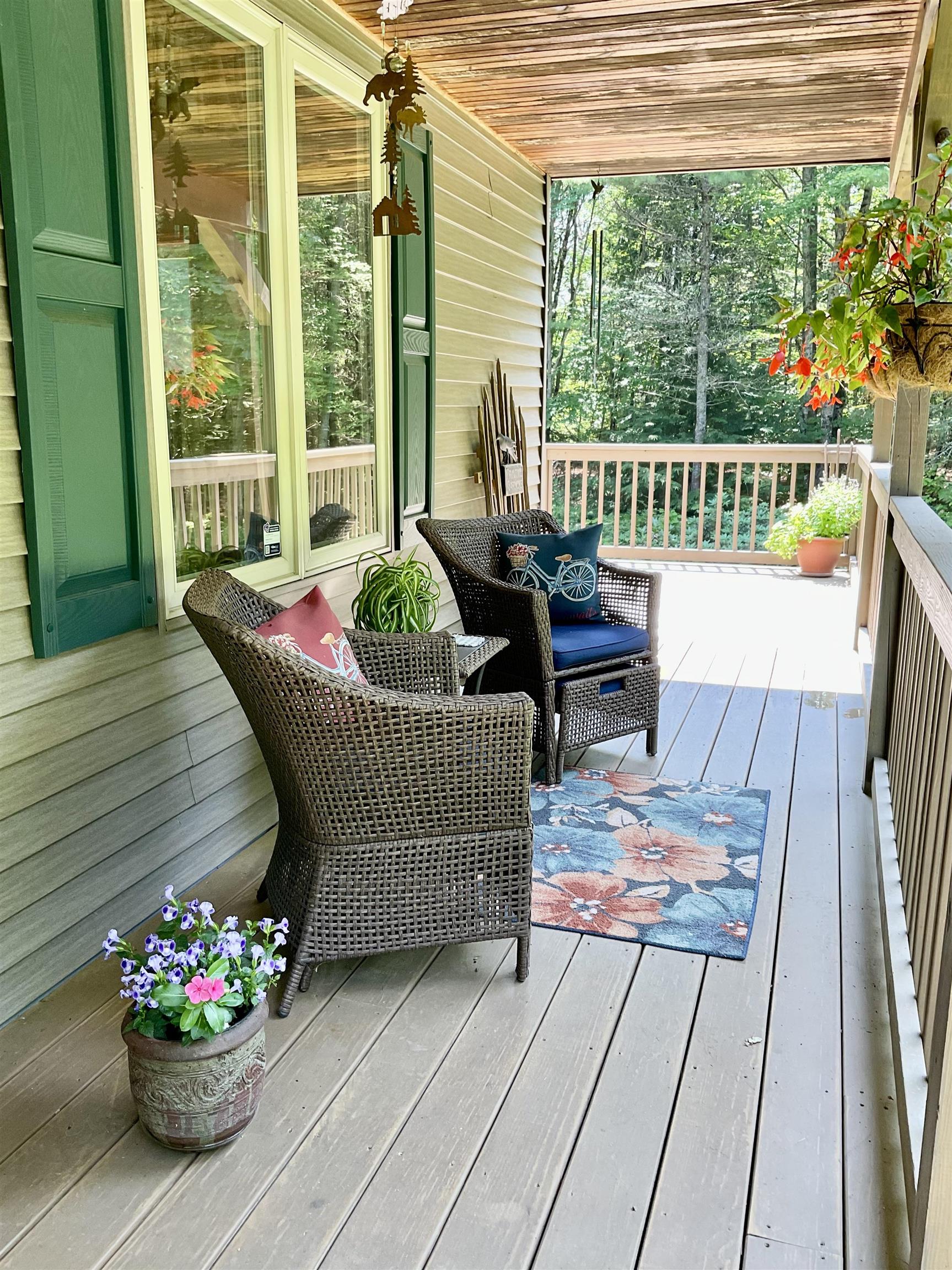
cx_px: 476
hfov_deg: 48.2
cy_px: 635
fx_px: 1064
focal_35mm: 29
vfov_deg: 61.7
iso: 40
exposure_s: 1/120
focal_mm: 3
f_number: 1.8
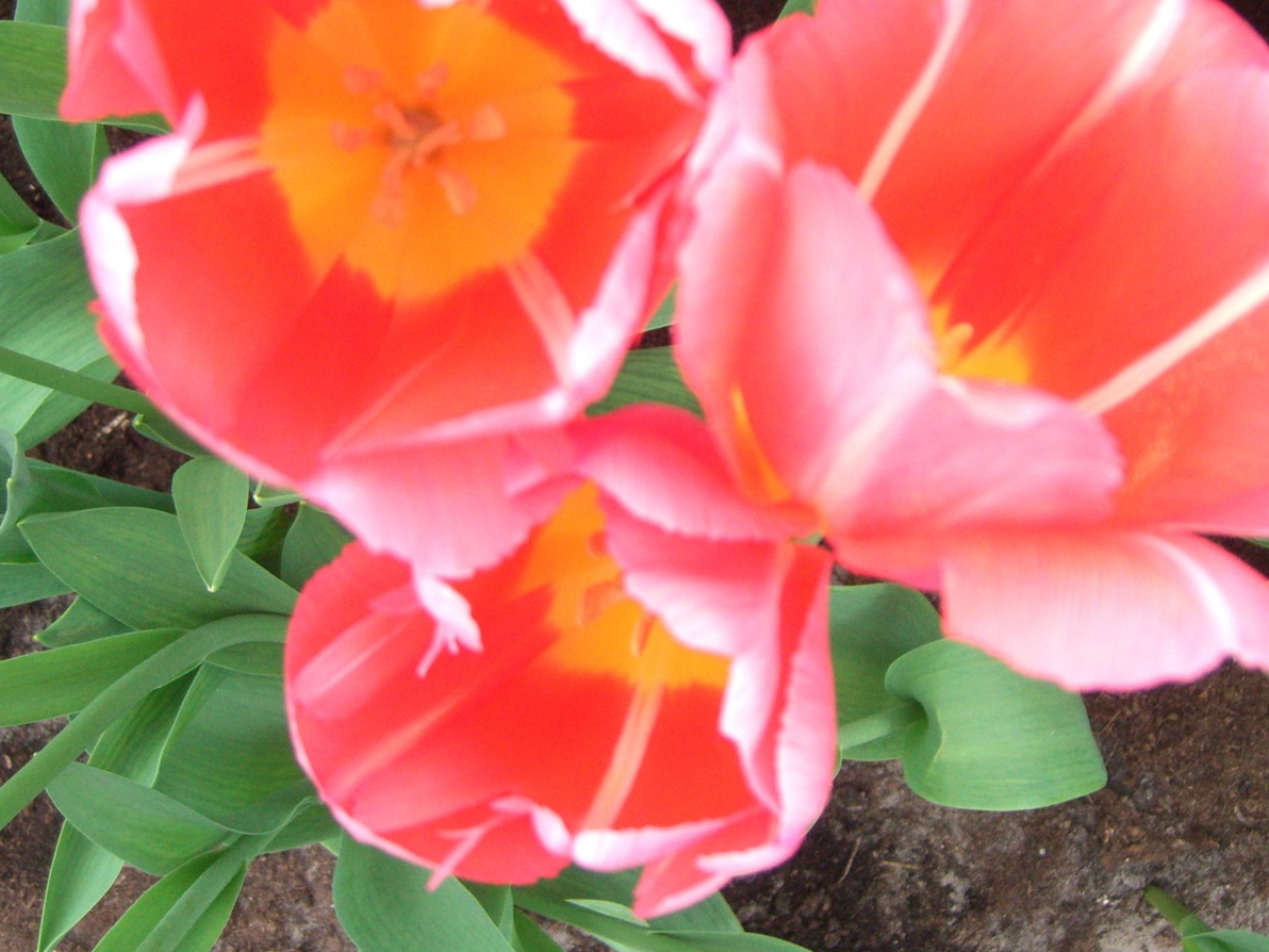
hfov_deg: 37.5
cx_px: 634
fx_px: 1870
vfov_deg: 28.4
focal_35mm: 51
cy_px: 351
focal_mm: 7.9
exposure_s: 1/100
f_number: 2.8
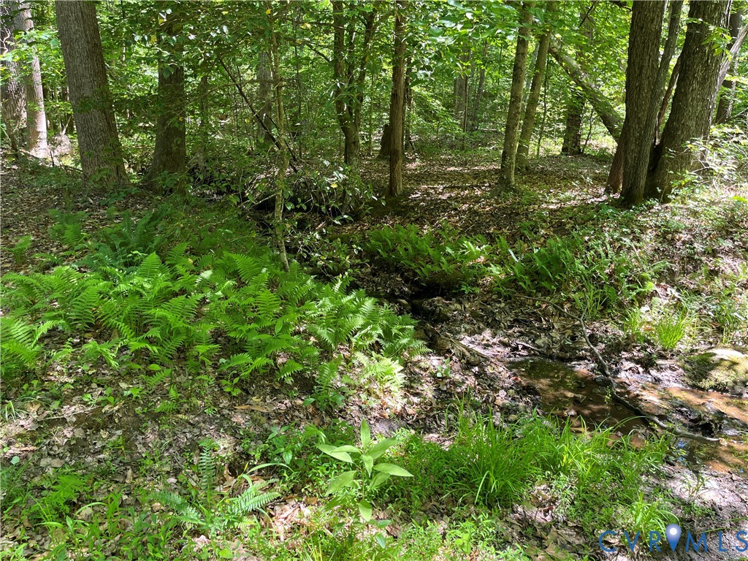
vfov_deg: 53.1
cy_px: 280
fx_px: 562
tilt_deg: -17.9
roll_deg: -2.3
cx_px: 374
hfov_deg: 67.3
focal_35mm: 26
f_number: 1.6
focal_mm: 5.1
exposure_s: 1/122
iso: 64
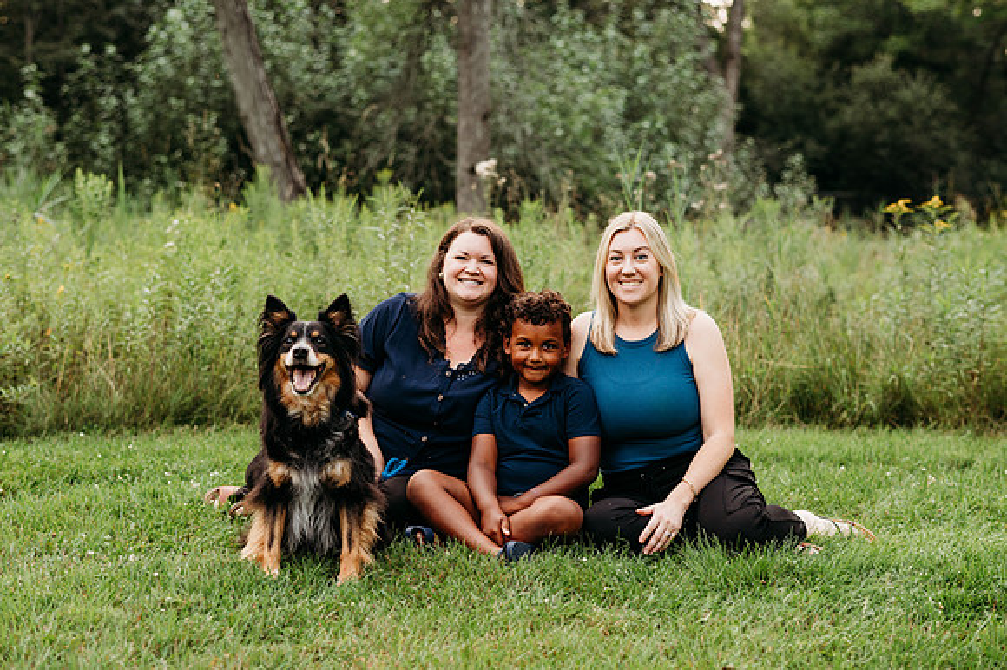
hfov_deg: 34.5
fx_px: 1621
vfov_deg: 23.4
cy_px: 335
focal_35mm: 58
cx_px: 504
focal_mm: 58
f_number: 2.8
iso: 400
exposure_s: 1/250
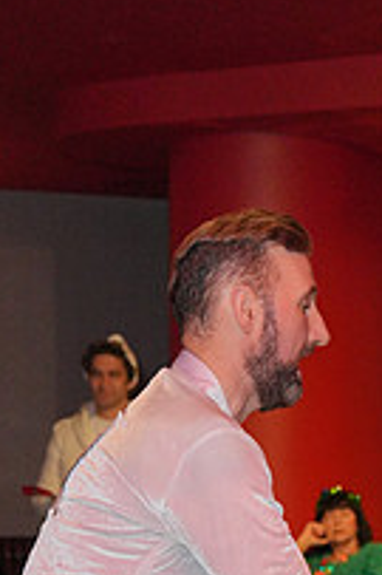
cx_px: 267
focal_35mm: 126
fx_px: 2009
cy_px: 731
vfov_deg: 15.5
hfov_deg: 10.8
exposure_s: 1/200
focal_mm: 44
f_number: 4
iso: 4000
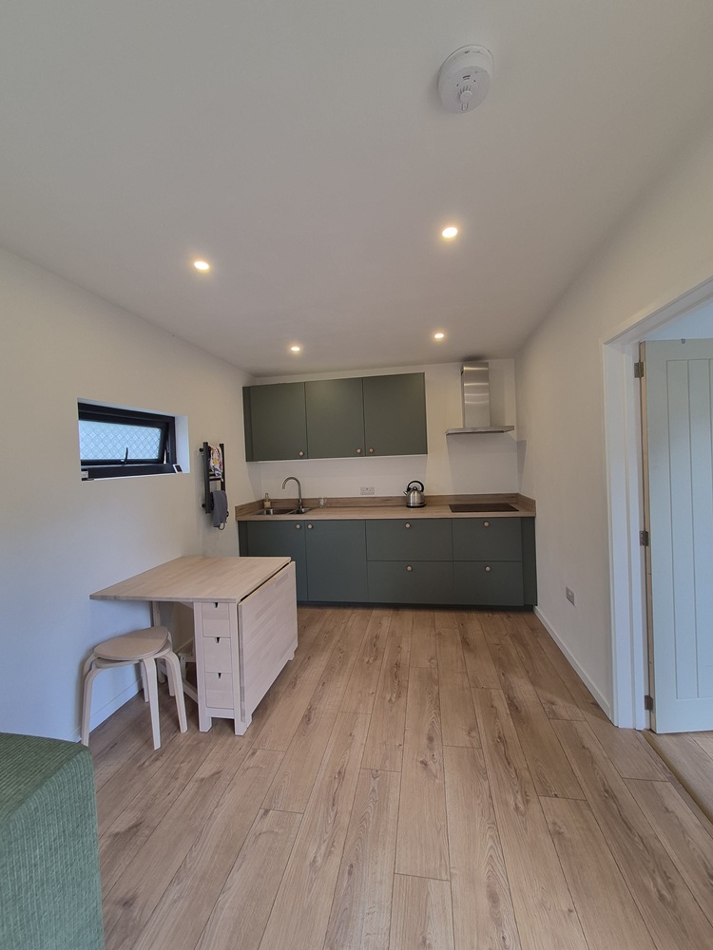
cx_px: 356
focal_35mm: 13
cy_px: 475
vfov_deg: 106.2
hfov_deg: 89.9
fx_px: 357
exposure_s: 1/50
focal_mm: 1.74
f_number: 2.2
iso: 80
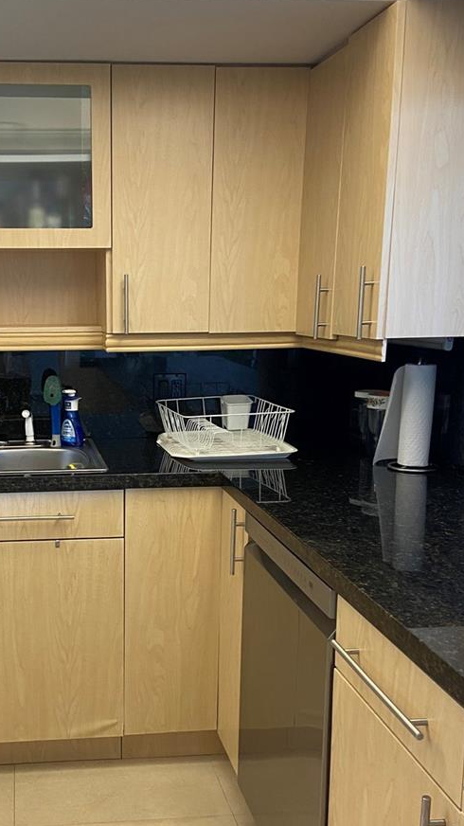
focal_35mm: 39
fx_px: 854
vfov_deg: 51.4
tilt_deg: -12.3
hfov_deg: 29.9
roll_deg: +0.7
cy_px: 472
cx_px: 111
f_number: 1.8
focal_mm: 4.25
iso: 160
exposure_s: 1/60
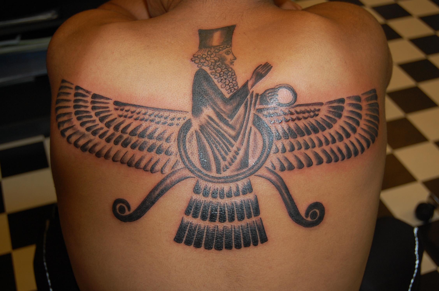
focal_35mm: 51
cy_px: 146
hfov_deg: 38.9
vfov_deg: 26.4
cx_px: 220
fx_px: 621
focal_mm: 34
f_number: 4.5
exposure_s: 1/60
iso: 400
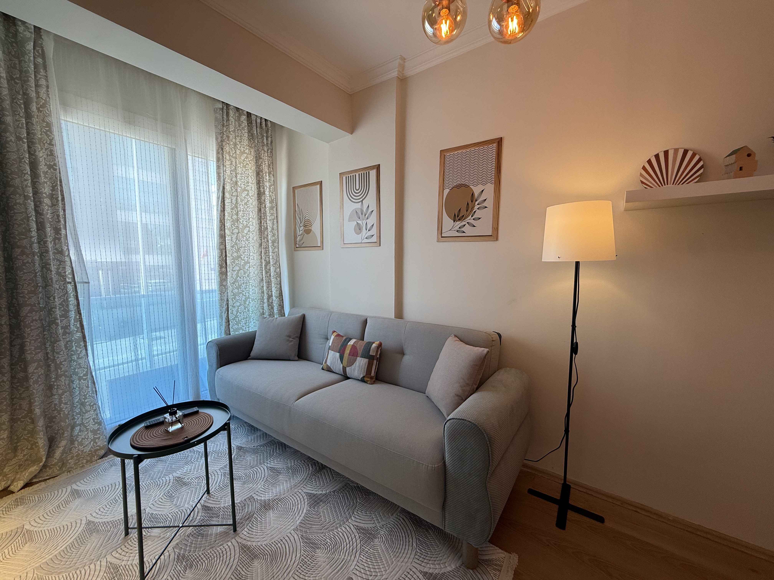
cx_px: 387
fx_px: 313
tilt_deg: -4.8
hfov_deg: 102.1
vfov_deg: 85.7
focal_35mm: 14
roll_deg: -0.6
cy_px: 290
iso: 80
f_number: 2.2
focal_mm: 2.22
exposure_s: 1/100
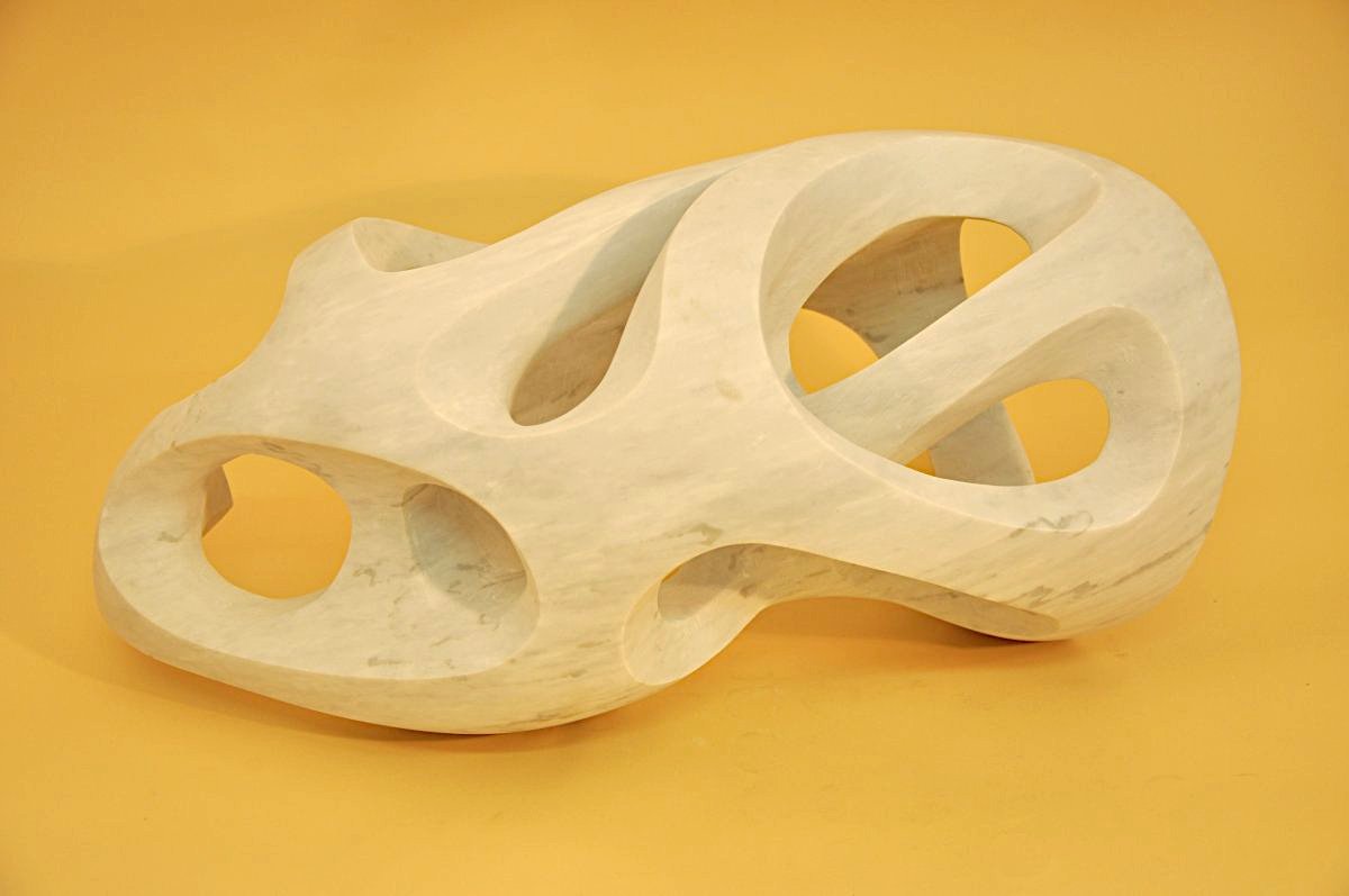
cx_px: 674
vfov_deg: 18.1
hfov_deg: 27.0
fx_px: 2807
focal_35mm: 75
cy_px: 448
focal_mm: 50
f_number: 5
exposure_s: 1/60
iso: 250
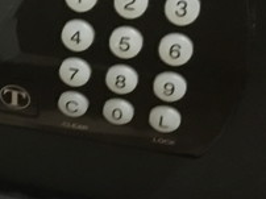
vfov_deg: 16.0
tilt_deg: -31.5
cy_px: 72
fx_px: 706
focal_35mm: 92
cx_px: 11
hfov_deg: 20.7
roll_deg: -1.2
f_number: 2.2
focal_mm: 4.15
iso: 1250
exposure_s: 1/17
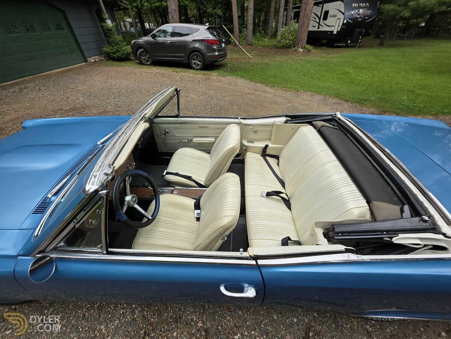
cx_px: 226
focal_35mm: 13
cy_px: 170
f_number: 1.9
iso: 40
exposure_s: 1/263
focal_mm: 2.2
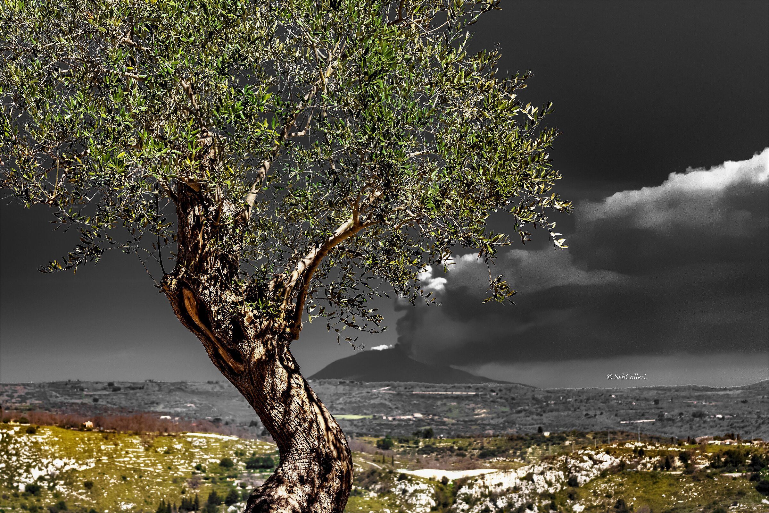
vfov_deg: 13.0
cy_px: 256
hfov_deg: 19.5
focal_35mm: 105
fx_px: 2243
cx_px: 384
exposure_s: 1/640
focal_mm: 70
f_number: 8
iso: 100
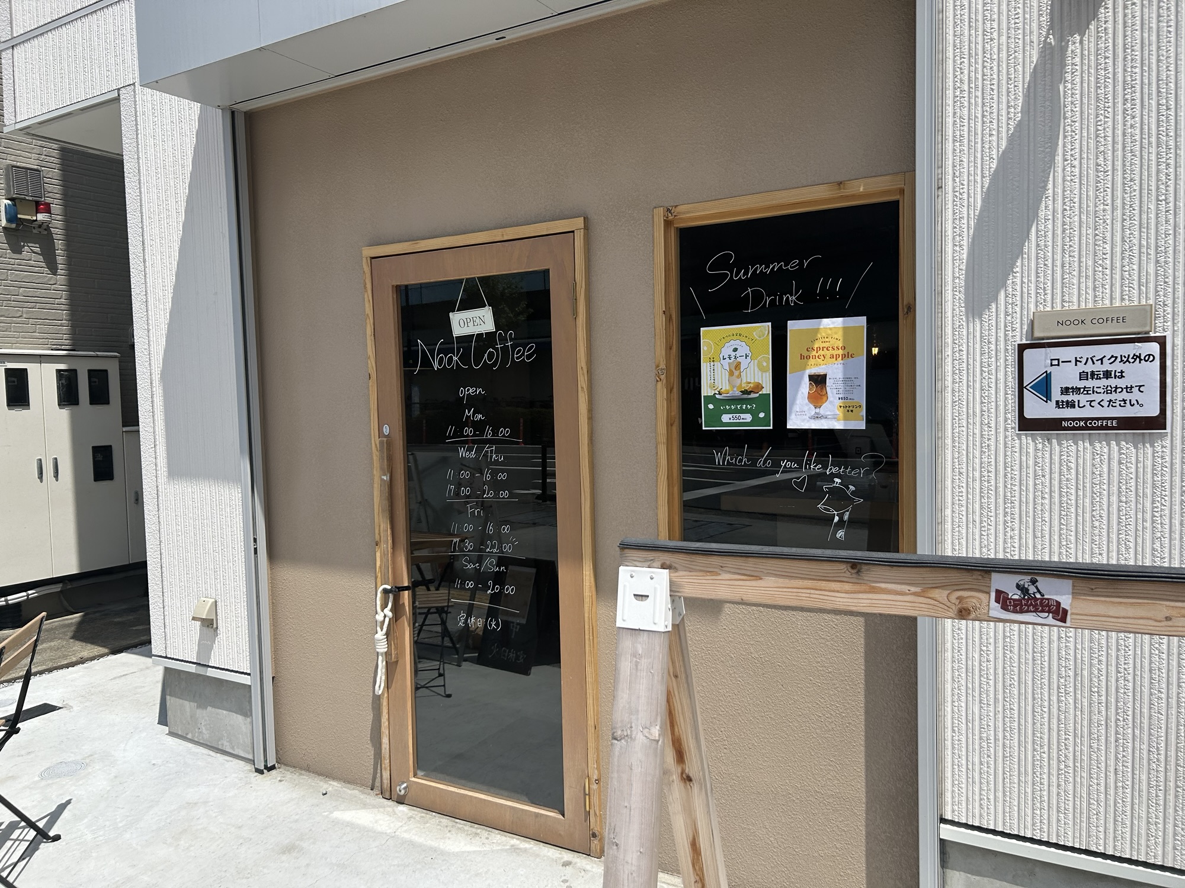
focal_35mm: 26
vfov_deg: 53.1
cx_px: 592
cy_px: 444
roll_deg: +2.1
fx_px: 890
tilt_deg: -2.7
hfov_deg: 67.3
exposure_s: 1/5882
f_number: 1.5
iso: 50
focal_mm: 5.7
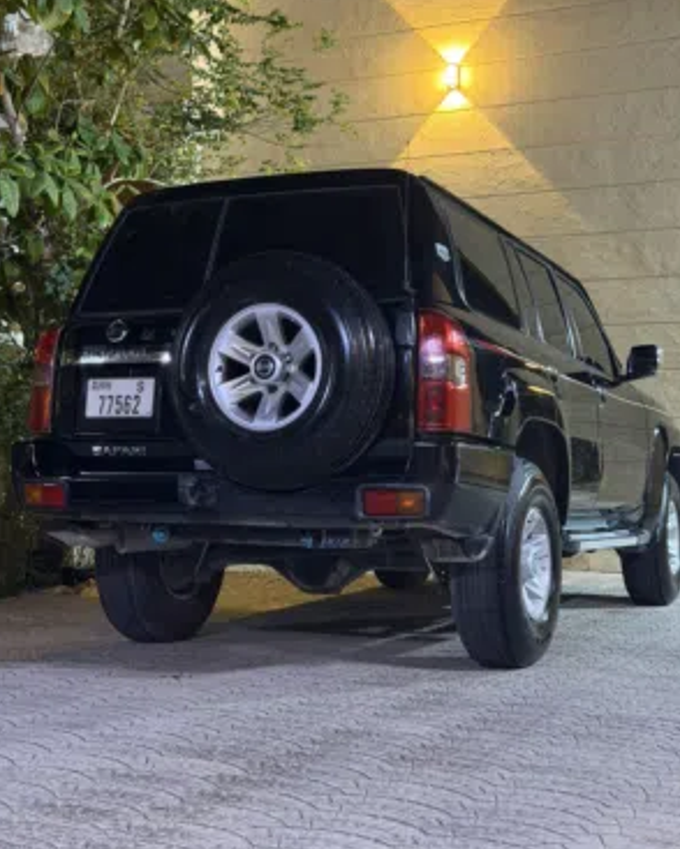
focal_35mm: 51
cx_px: 335
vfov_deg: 36.6
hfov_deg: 29.7
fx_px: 1282
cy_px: 400
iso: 640
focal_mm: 6.76
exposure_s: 1/25
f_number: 1.78
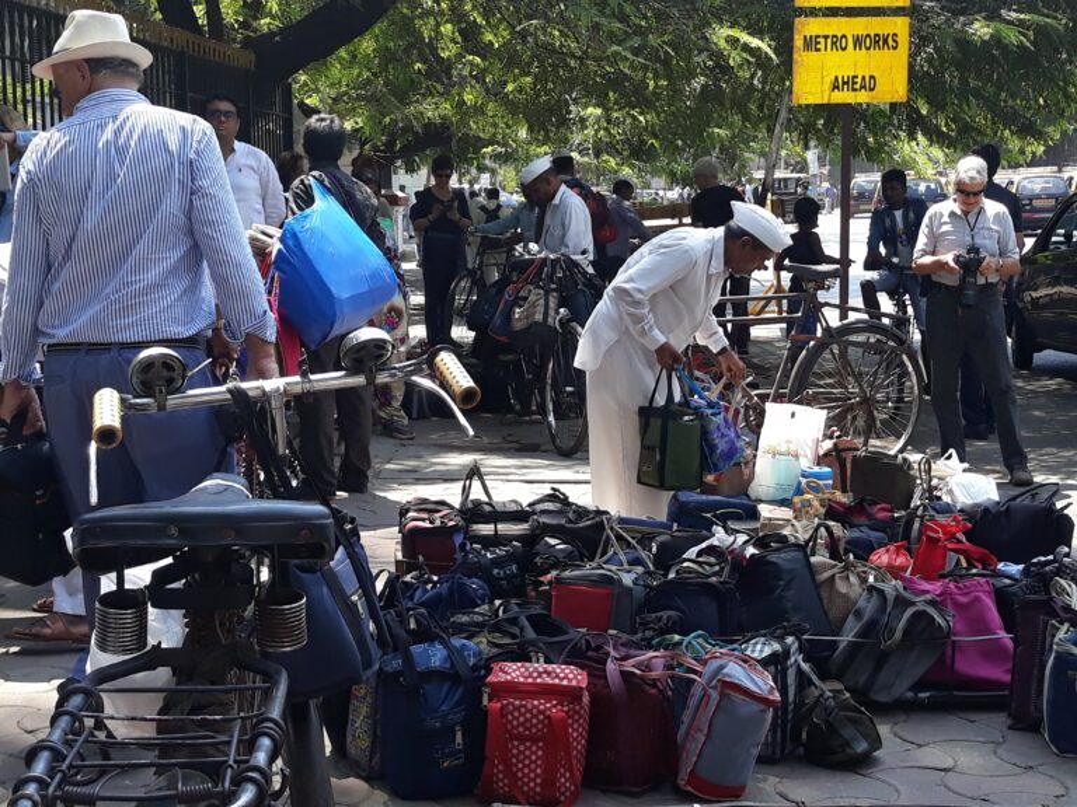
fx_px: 840
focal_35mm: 27
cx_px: 538
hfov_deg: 65.3
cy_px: 404
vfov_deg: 51.4
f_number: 1.7
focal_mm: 3.71
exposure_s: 1/382
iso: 40
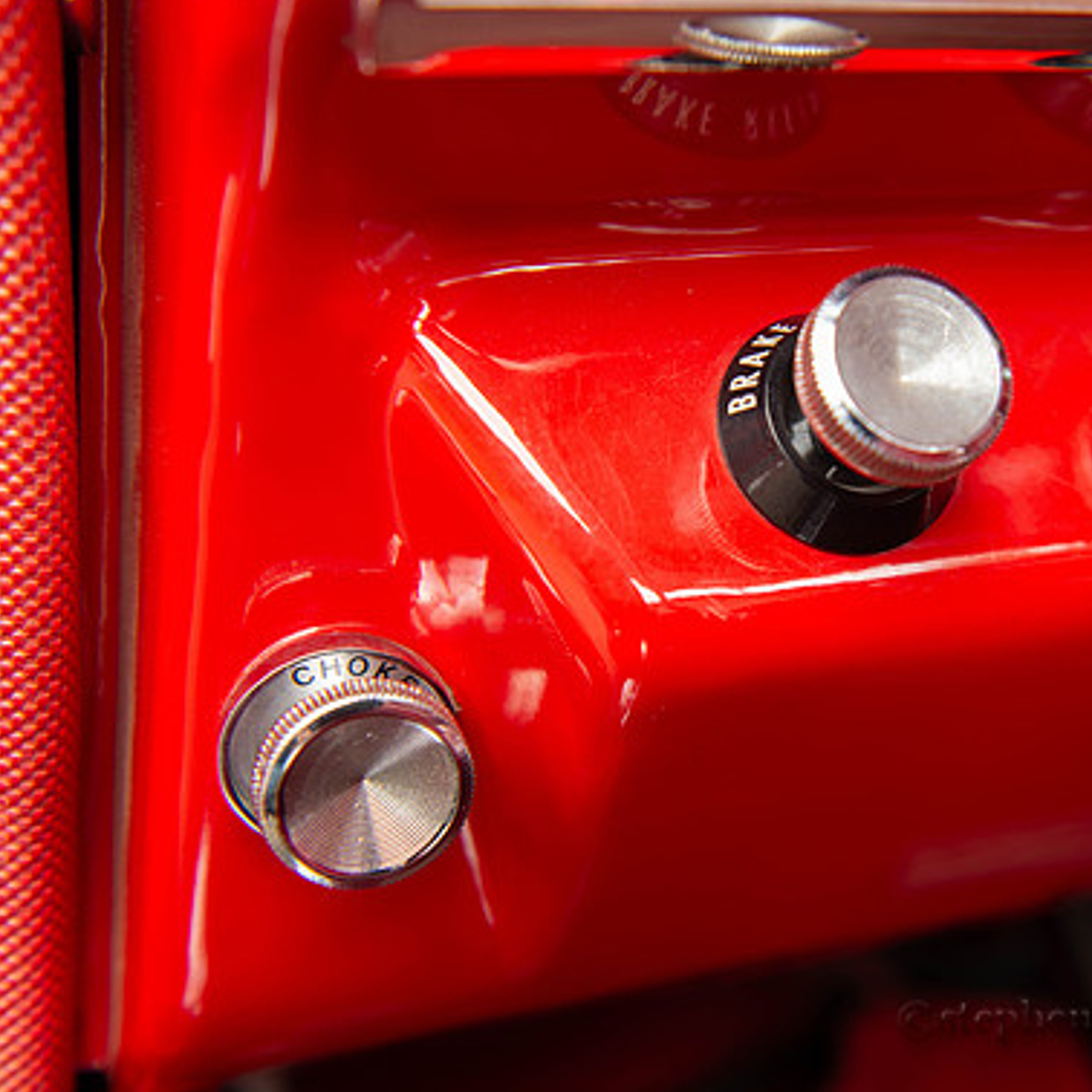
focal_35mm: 47
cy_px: 542
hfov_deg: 35.4
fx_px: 1677
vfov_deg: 36.1
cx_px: 786
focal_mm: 36
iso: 200
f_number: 4.5
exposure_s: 1/80
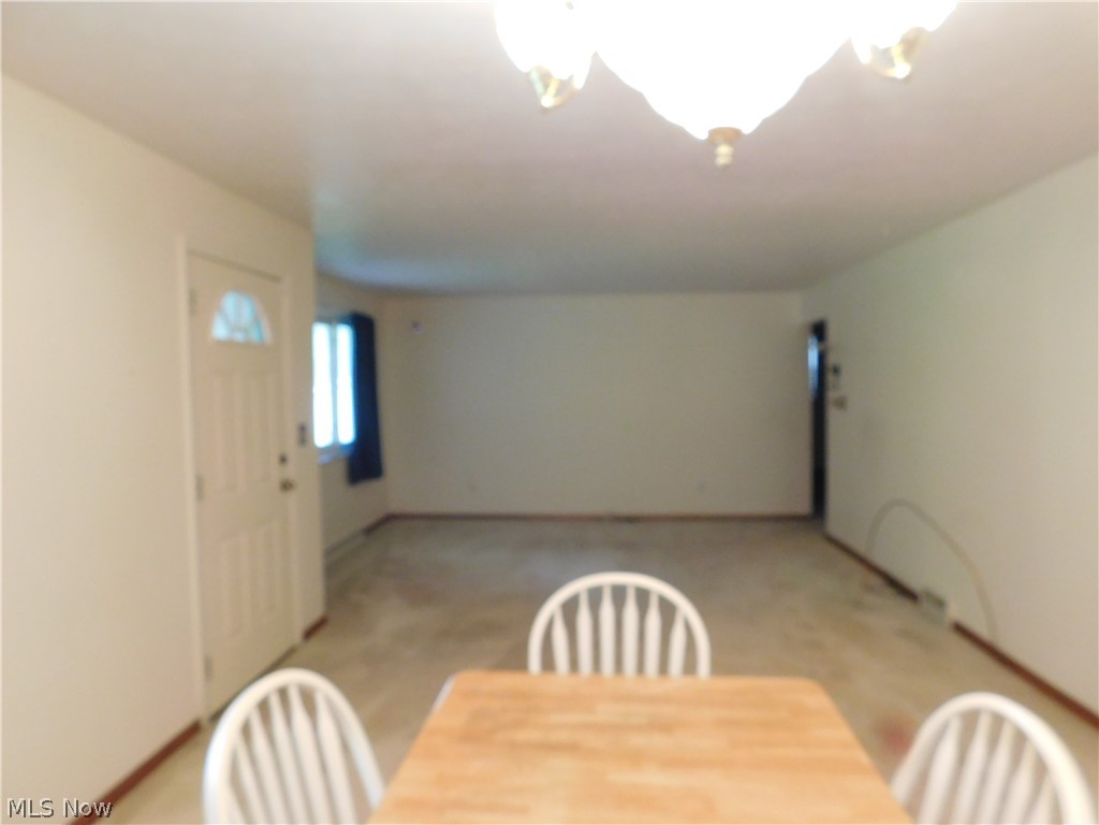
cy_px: 412
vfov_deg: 58.9
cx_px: 550
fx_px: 730
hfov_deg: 73.9
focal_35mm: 23
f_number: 3
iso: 400
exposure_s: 1/25
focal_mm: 4
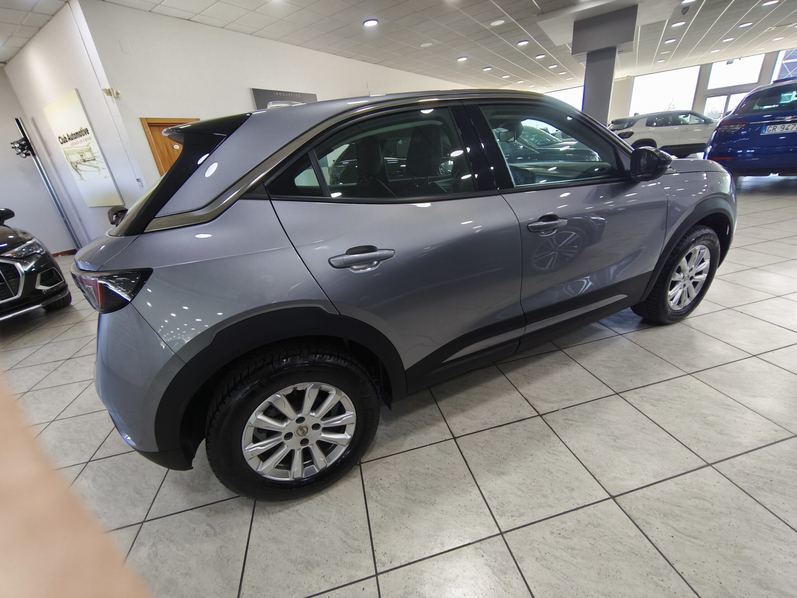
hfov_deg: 98.2
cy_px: 299
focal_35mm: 15
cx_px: 398
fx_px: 345
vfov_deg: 81.7
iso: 320
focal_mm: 1.91
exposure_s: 1/33.3
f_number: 2.2
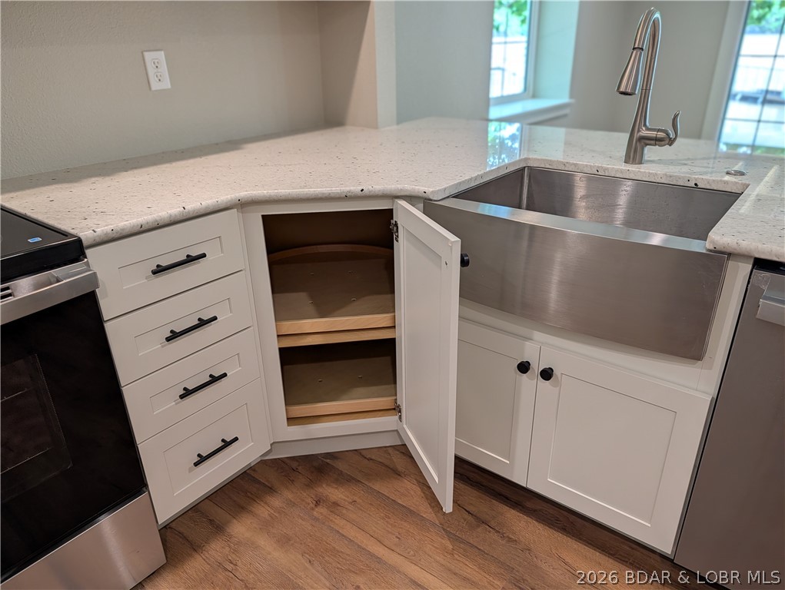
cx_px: 392
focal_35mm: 24
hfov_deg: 71.5
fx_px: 545
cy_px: 295
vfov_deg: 56.9
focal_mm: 6.9
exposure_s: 1/120
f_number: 1.68
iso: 61
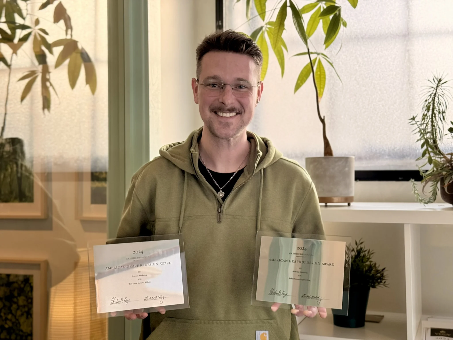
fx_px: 628
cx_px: 226
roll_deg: +0.1
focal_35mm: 48
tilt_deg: -0.2
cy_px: 170
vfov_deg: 30.3
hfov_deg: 39.7
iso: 125
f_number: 1.78
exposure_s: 1/249
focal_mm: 6.76
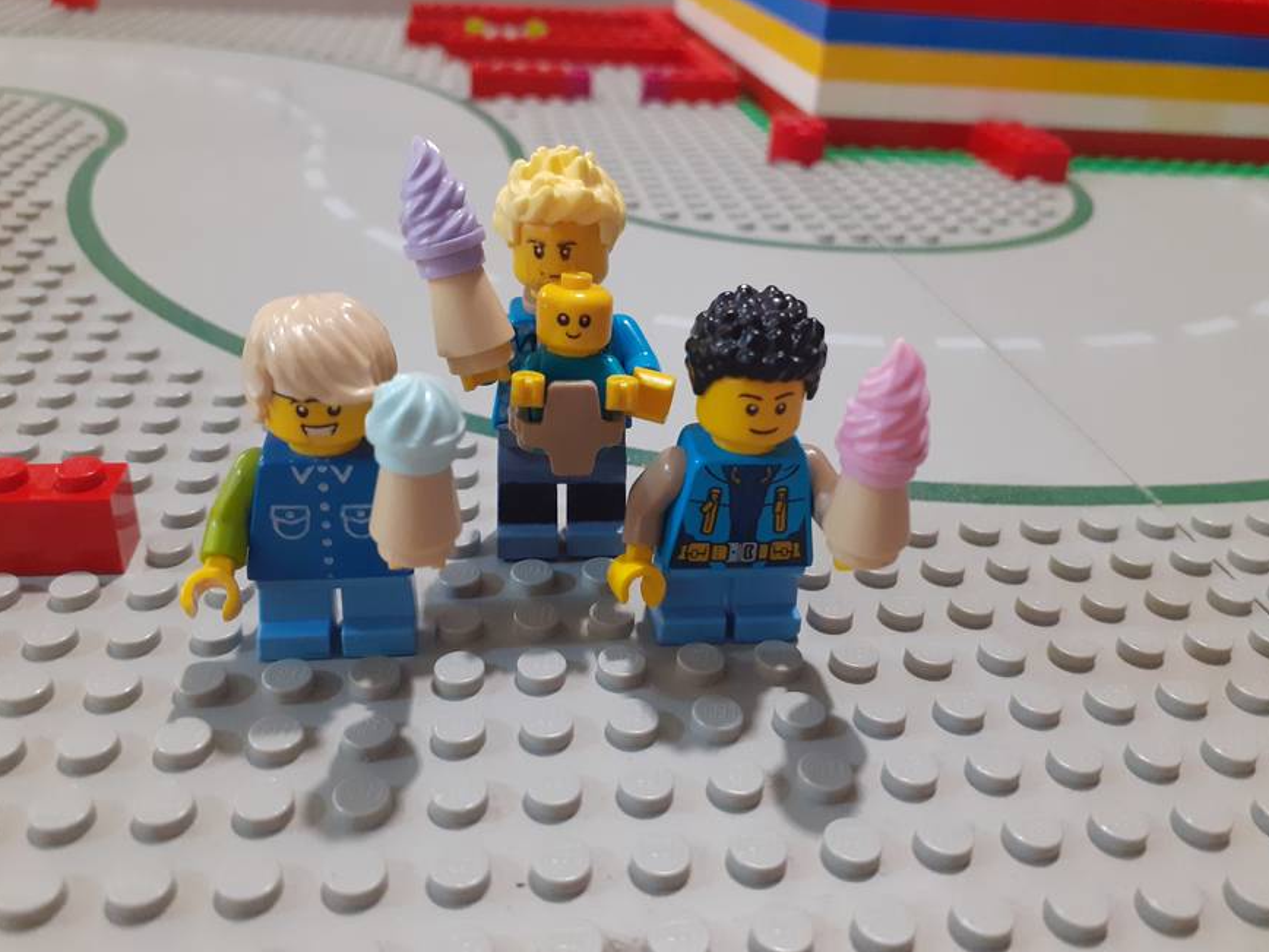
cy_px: 463
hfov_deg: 63.4
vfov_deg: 49.7
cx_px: 627
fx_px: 1026
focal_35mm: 28
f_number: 1.9
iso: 320
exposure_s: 1/25
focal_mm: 3.6
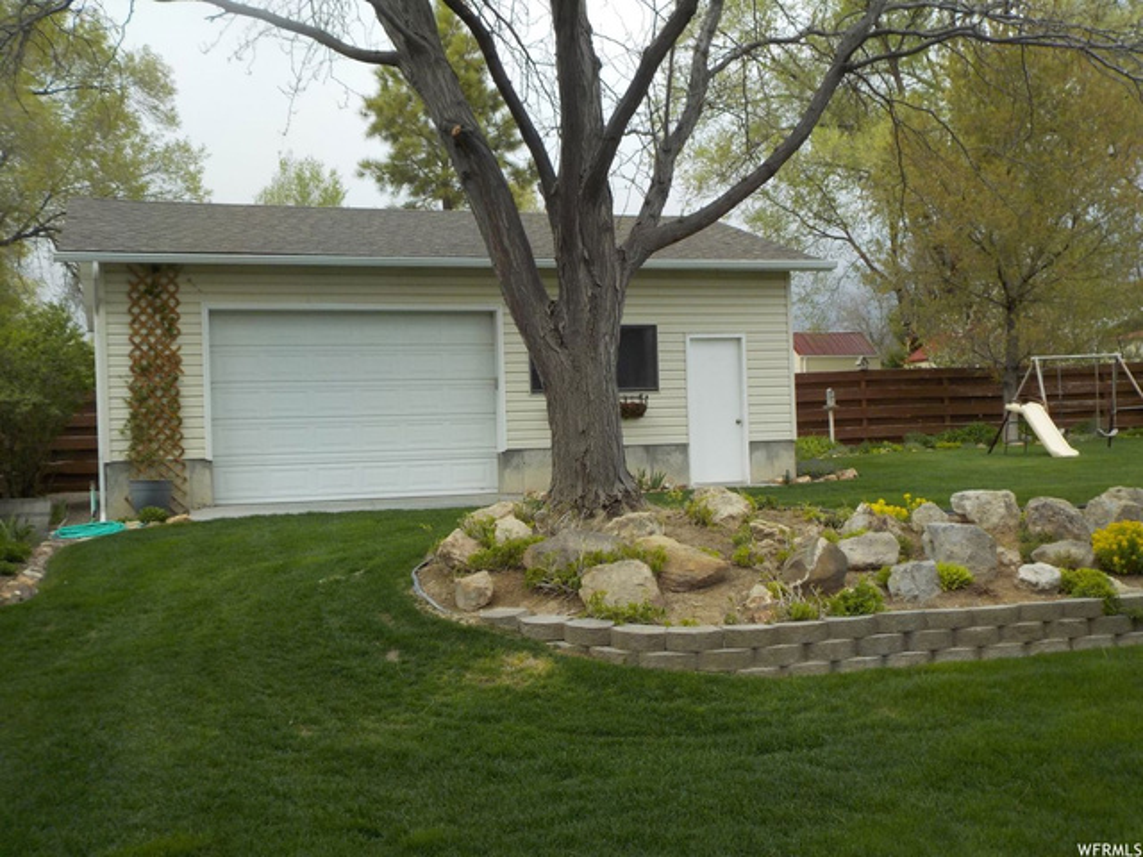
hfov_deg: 49.0
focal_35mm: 38
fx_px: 1255
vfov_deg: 37.7
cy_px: 428
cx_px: 572
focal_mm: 5.2
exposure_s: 1/640
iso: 125
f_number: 3.7
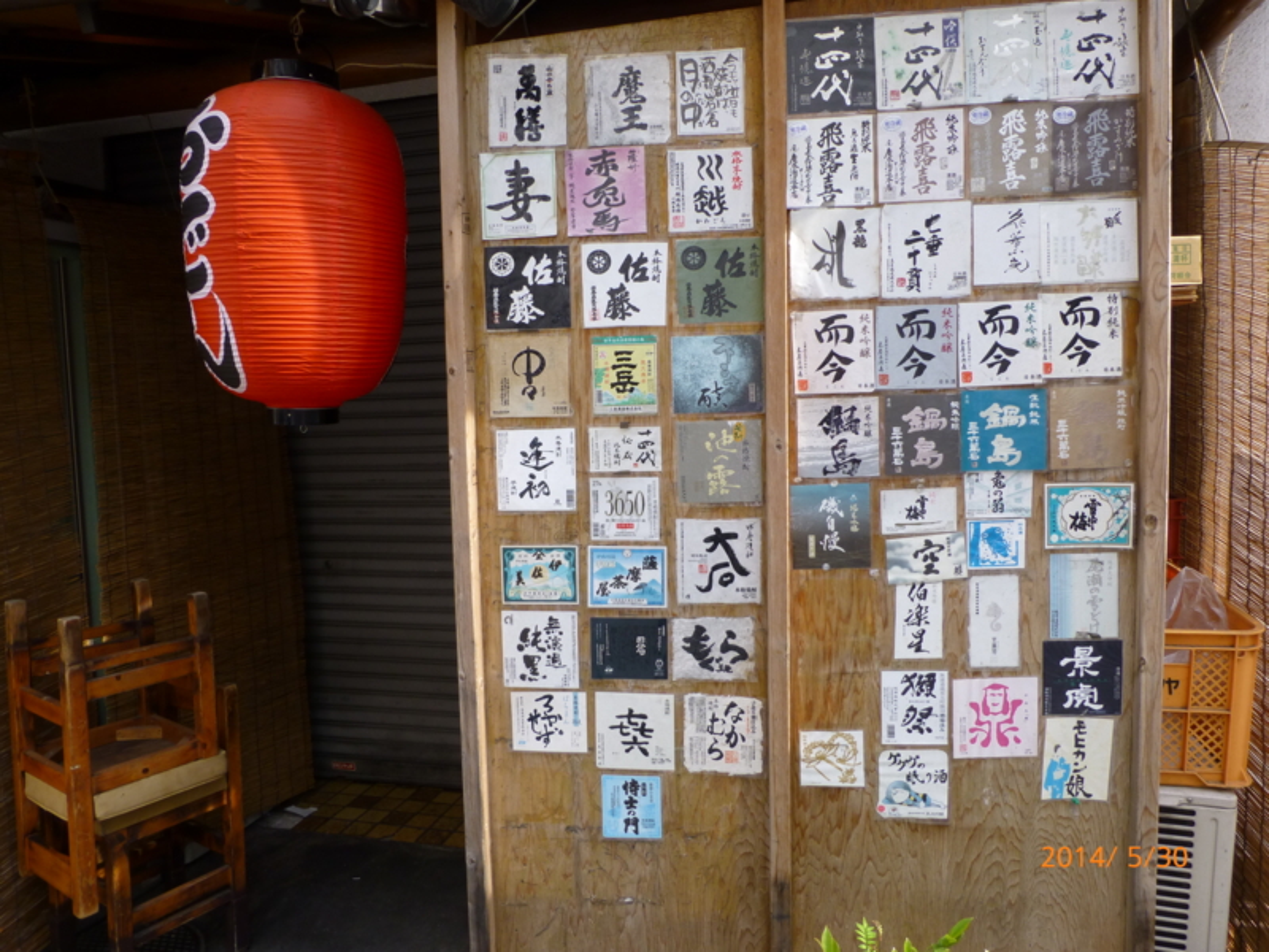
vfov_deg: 56.8
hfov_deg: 71.6
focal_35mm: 24
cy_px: 476
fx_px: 880
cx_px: 634
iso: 100
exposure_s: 1/100
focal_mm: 4.3
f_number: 4
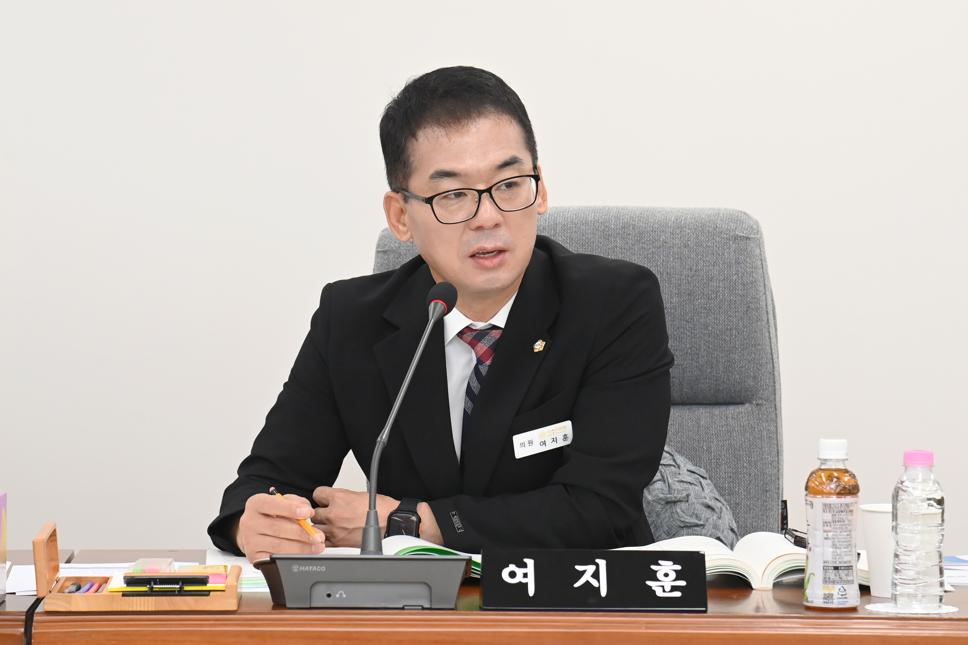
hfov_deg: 17.1
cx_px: 484
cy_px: 322
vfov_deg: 11.4
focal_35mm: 120
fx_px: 3226
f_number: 6.3
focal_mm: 120
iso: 3200
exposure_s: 1/250
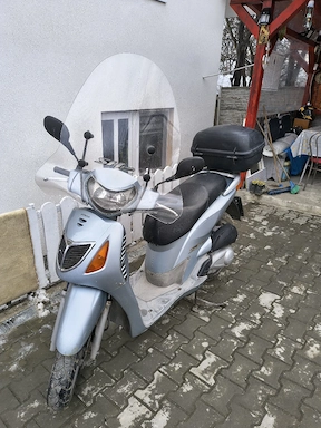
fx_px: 309
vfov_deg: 69.4
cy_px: 218
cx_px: 158
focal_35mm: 25
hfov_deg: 54.9
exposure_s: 1/100
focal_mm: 5.56
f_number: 1.8
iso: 212
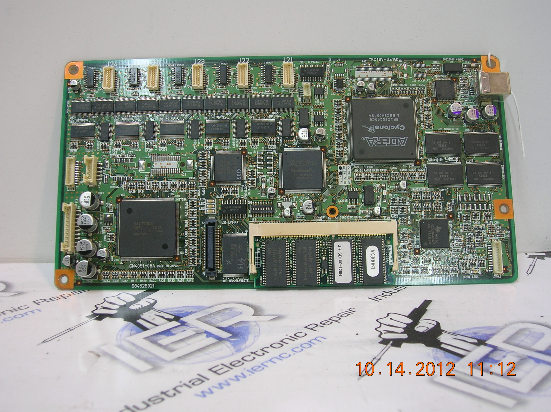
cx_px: 276
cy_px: 206
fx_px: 604
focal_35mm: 38
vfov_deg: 37.7
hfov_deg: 49.0
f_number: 3
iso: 53
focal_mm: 6.4
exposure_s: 1/4.2
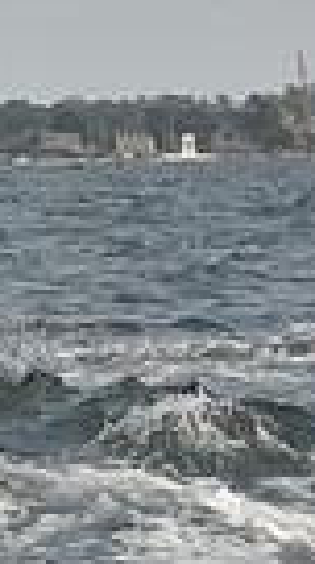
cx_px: -875
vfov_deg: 6.9
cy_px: 56
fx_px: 4671
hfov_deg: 3.7
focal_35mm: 313
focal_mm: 70
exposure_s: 1/640
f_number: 7.1
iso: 250
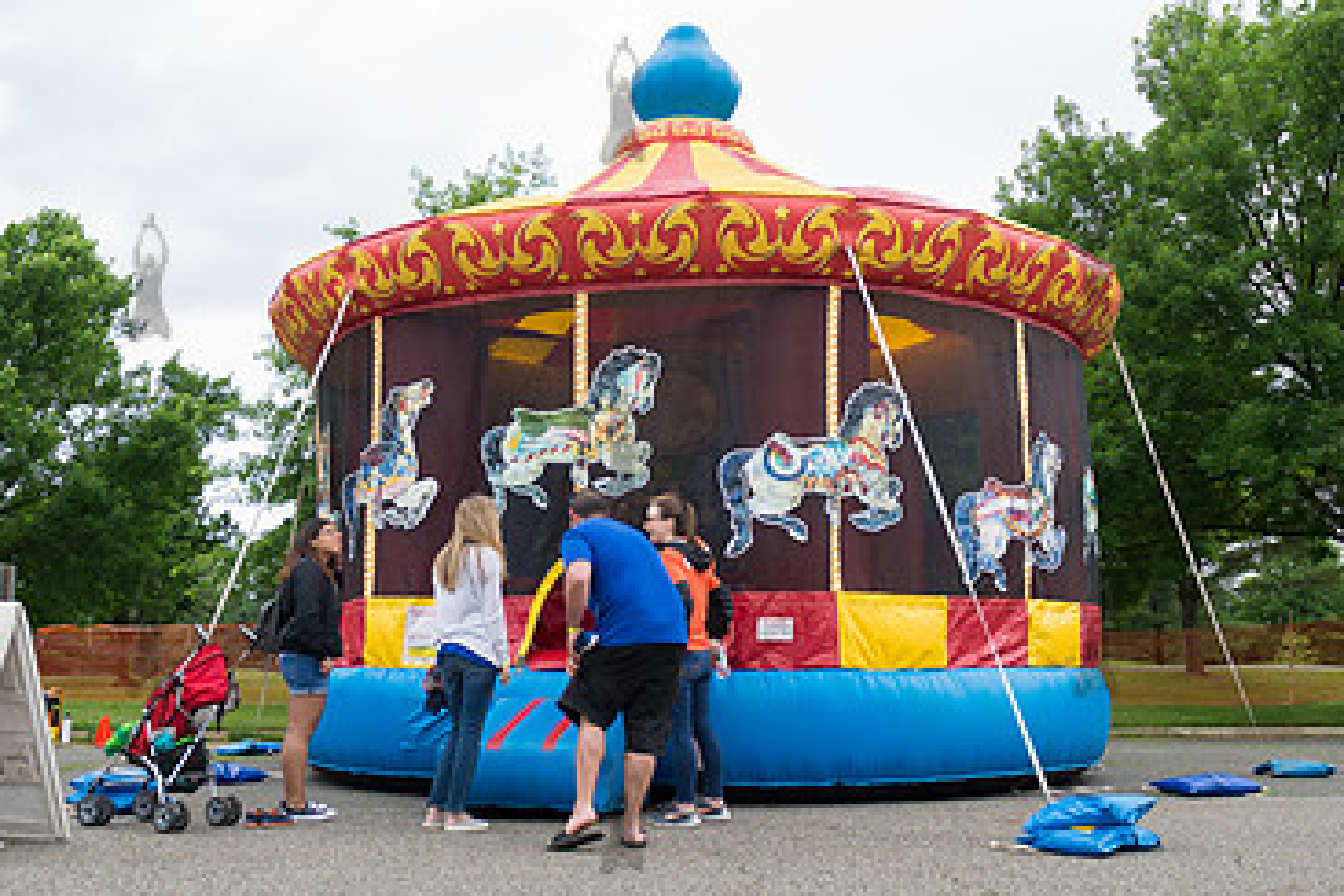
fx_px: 1419
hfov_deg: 50.6
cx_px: 621
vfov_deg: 35.1
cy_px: 454
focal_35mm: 38
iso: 200
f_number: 3.5
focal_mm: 24
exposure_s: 1/800
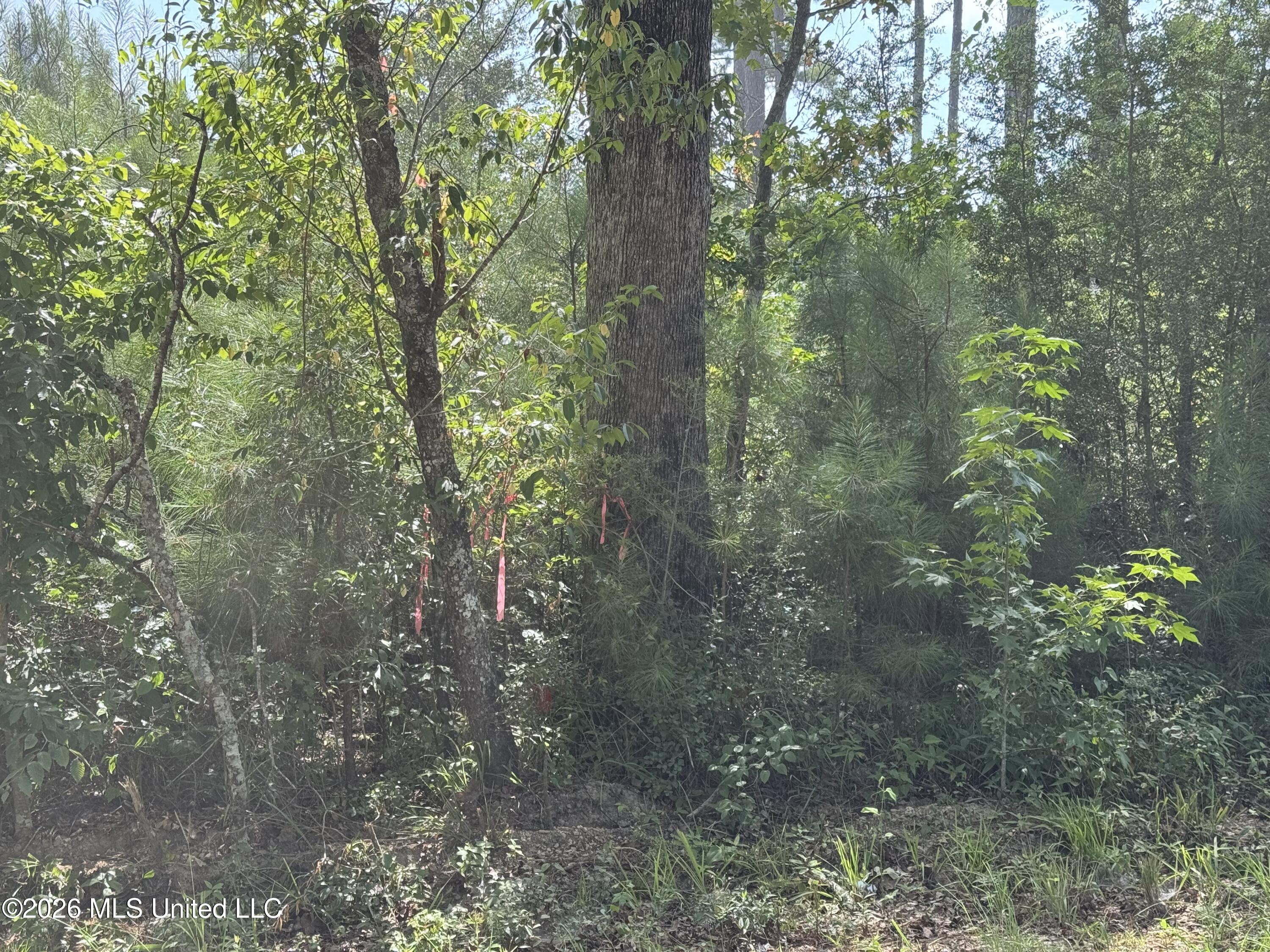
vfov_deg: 30.3
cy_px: 476
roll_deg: +0.0
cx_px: 635
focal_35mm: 48
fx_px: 1761
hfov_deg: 39.7
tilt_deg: -2.1
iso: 64
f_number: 1.78
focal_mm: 6.76
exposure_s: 1/522
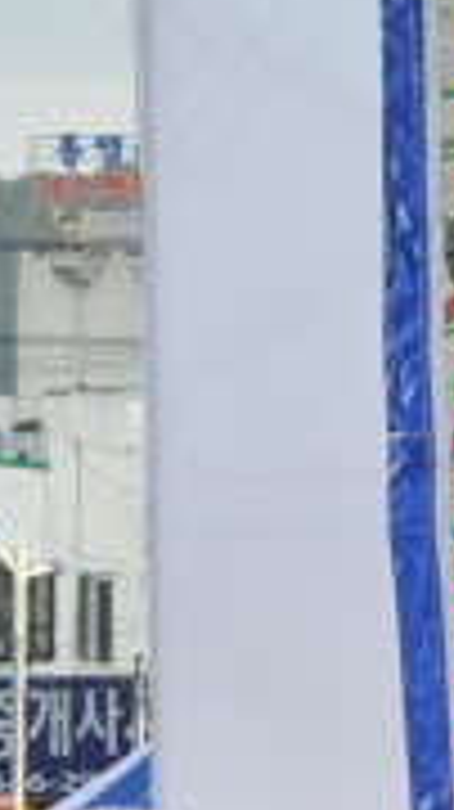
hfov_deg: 1.1
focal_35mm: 1116
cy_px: 776
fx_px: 23929
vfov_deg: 1.9
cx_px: 737
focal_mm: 200
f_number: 7.1
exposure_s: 1/1000
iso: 2000
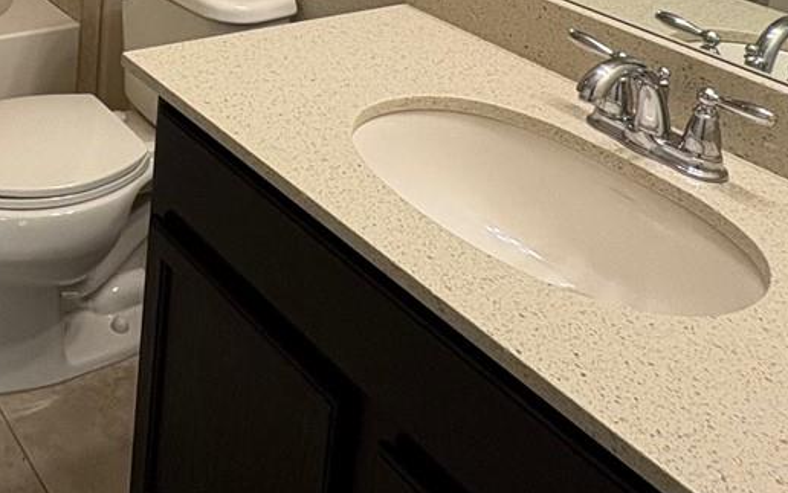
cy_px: -214
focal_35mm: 46
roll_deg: -2.6
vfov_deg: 23.4
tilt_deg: -9.4
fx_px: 988
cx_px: 11
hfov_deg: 38.8
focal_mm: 2.22
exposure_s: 1/120
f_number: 2.2
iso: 200
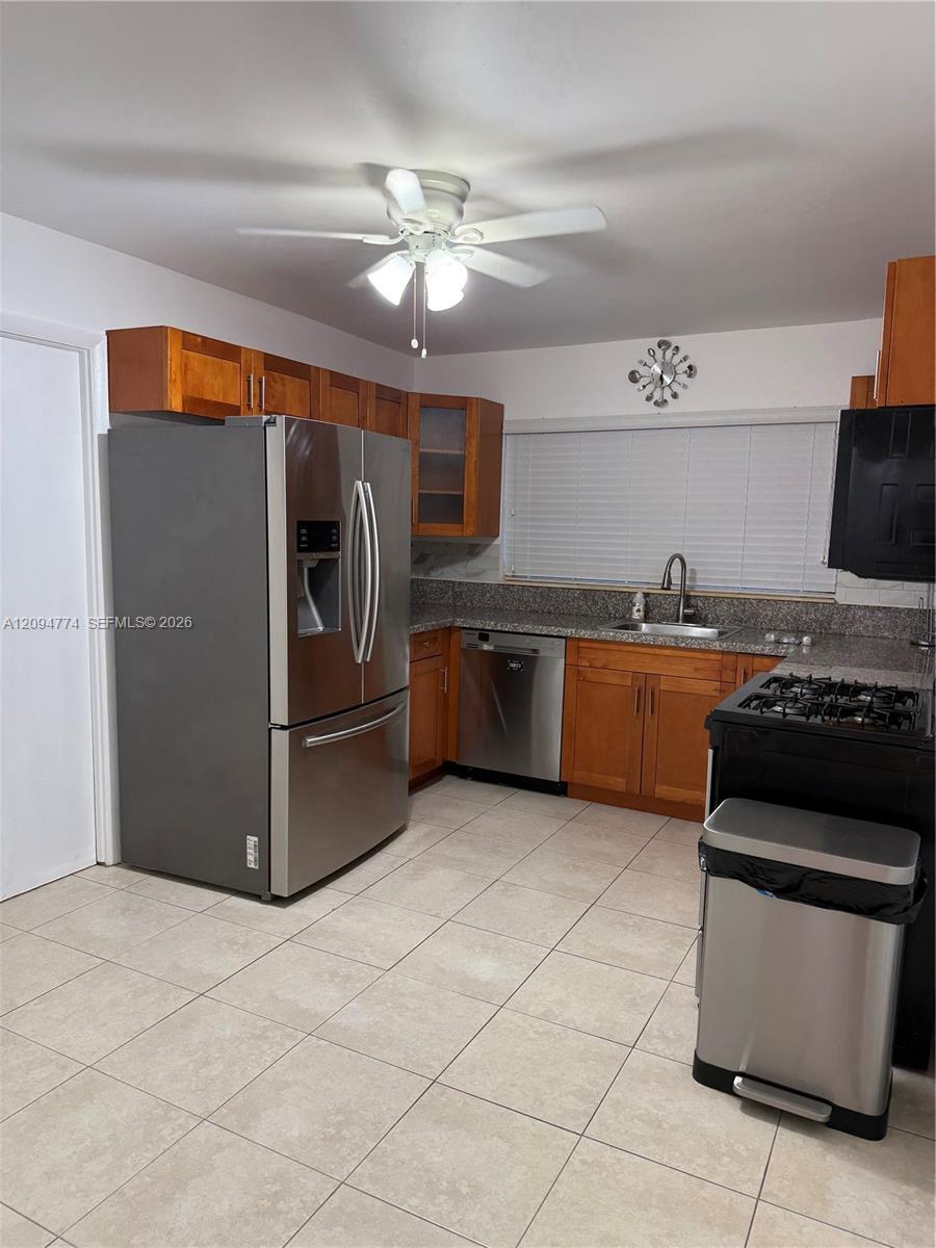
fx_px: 865
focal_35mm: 24
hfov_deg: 56.8
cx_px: 468
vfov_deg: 71.6
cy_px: 624
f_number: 1.78
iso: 125
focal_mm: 6.76
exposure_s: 1/60
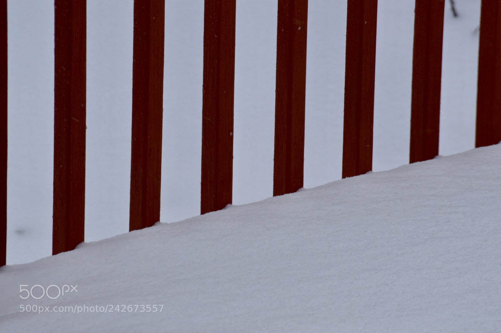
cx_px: 250
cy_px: 166
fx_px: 4171
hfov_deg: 6.9
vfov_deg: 4.6
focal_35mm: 300
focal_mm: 200
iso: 100
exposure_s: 1/160
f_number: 11
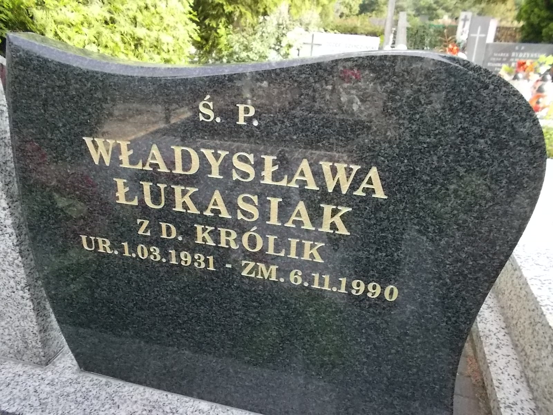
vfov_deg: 53.1
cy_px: 208
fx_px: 415
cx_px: 276
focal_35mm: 26
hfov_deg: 67.3
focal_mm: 4.6
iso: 400
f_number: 8
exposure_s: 1/100
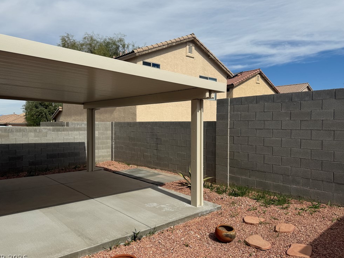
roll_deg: -0.8
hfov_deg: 69.4
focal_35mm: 25
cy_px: 129
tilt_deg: -1.9
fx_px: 248
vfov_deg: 54.9
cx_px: 168
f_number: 1.78
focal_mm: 6.76
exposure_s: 1/8130
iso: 80
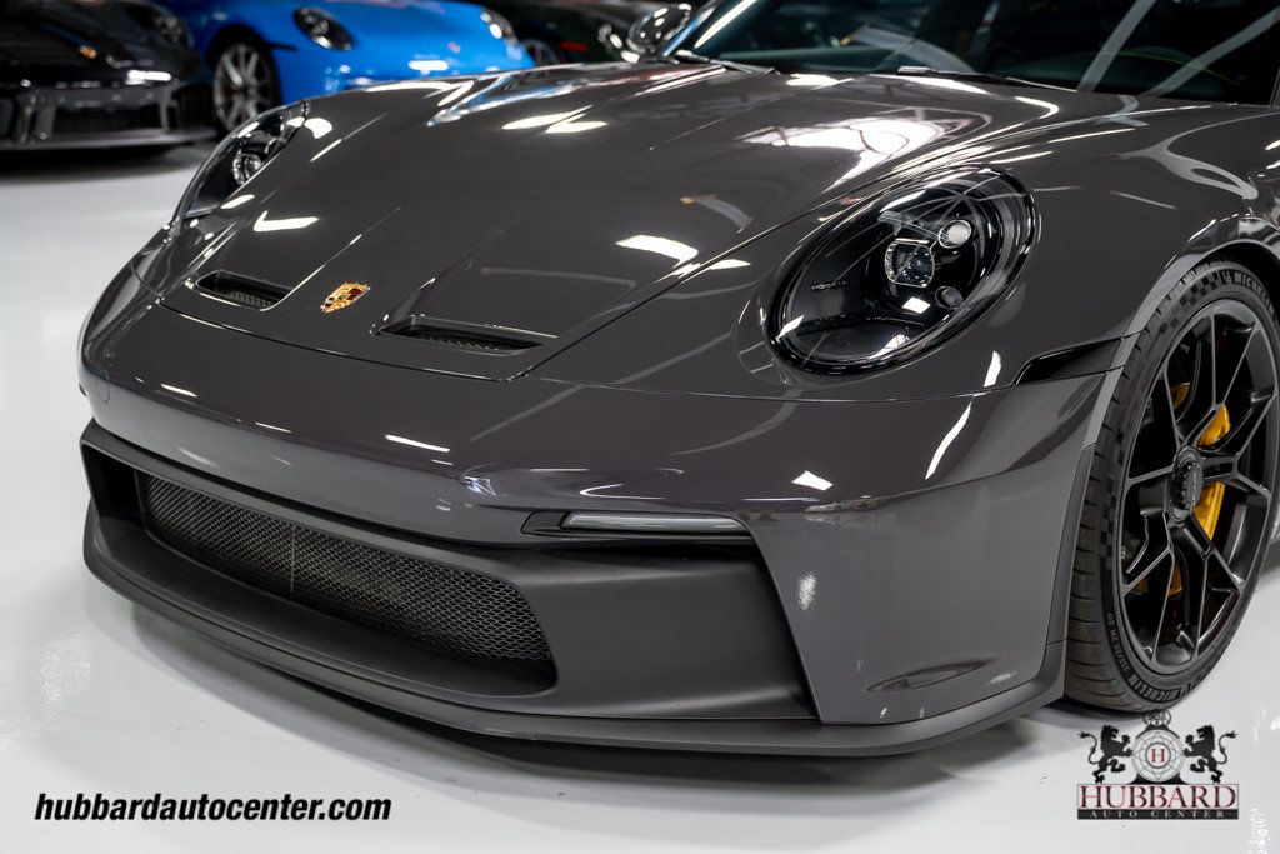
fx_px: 1671
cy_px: 427
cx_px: 640
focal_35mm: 47
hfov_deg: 41.9
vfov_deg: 28.7
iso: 800
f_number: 4
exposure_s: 1/60
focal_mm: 47
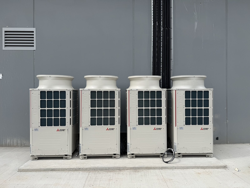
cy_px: 94
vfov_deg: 56.8
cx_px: 125
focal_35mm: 24
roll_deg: +0.3
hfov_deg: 71.6
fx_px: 173
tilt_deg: +1.0
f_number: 1.78
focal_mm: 6.76
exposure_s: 1/3597
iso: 80
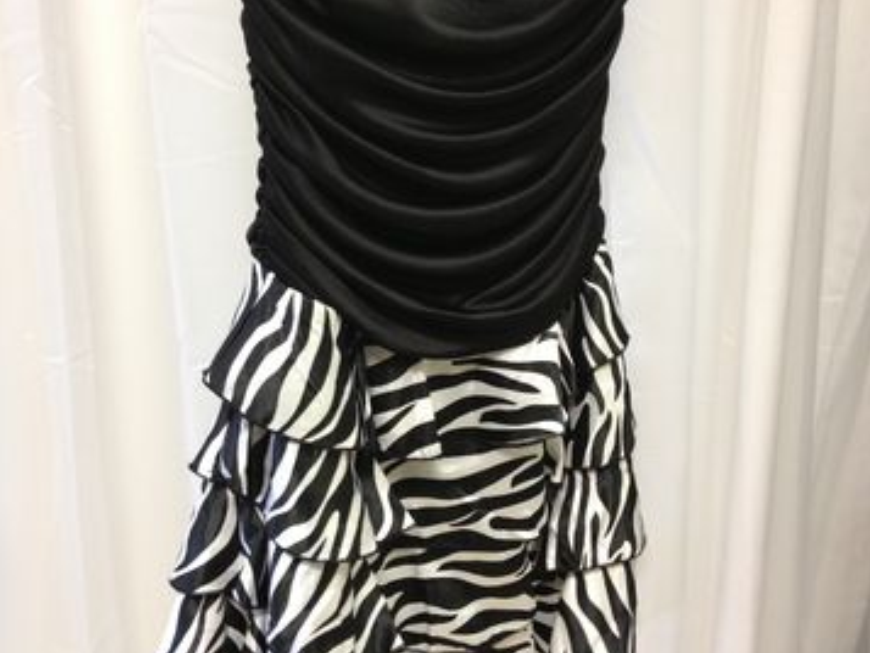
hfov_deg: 40.4
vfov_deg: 30.8
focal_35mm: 47
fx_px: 1182
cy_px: 249
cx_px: 436
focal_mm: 4.28
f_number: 2.4
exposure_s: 1/20
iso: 125
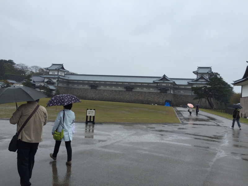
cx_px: 124
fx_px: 208
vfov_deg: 48.2
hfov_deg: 61.7
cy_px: 93
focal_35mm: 29
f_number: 2.2
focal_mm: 4.15
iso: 32
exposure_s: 1/430
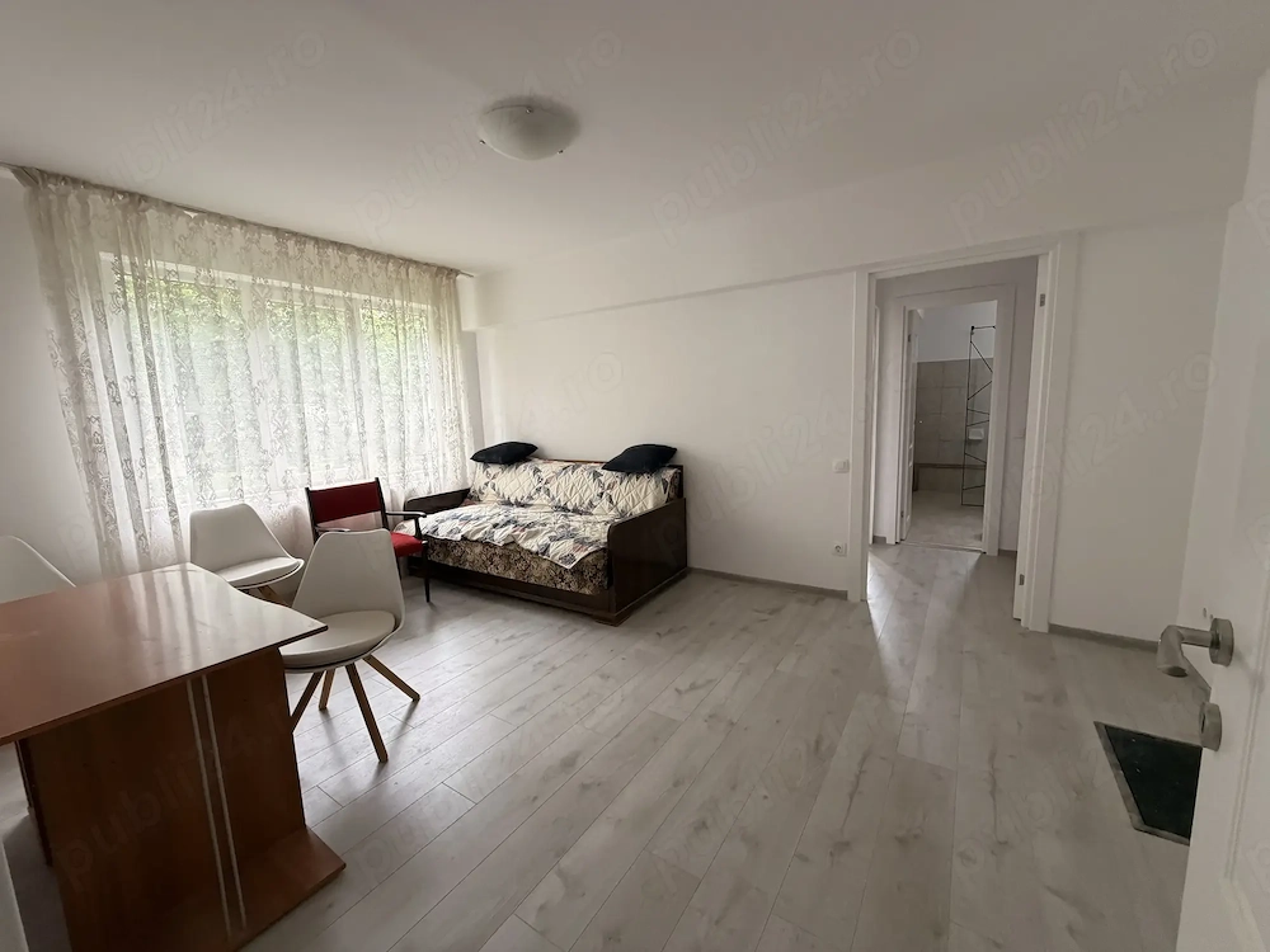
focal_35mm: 14
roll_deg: +2.3
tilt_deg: -8.7
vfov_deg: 85.7
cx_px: 635
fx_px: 514
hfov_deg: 102.1
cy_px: 476
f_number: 2.2
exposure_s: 1/121
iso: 320
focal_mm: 2.22
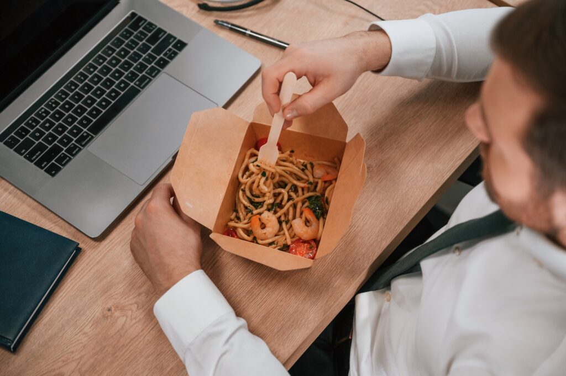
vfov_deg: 20.0
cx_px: 283
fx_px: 1068
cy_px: 188
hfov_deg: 29.7
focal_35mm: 68
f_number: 2.8
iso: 1600
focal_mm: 68
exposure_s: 1/800
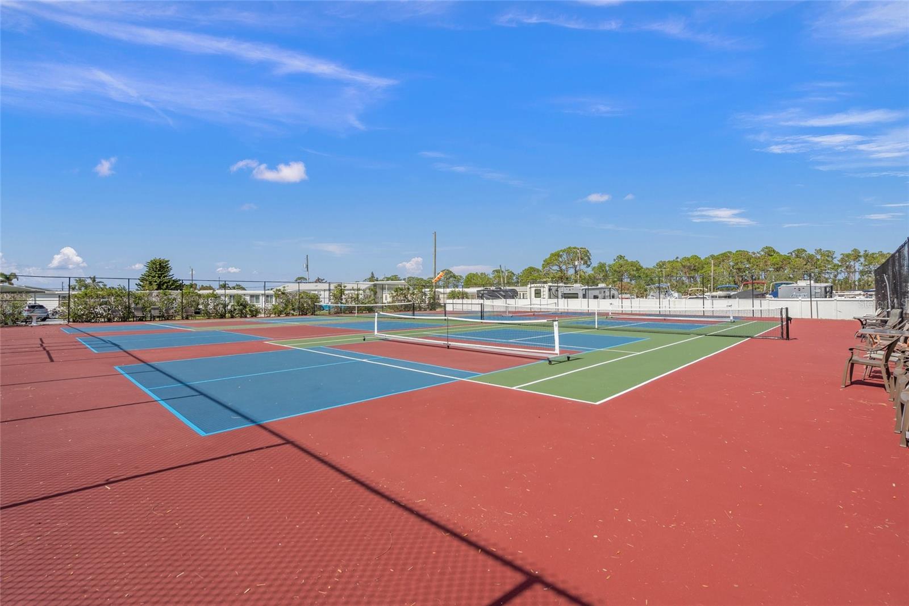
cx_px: 454
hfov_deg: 96.7
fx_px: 404
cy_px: 303
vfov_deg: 73.7
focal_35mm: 16
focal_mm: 16
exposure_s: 1/640
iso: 100
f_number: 6.3
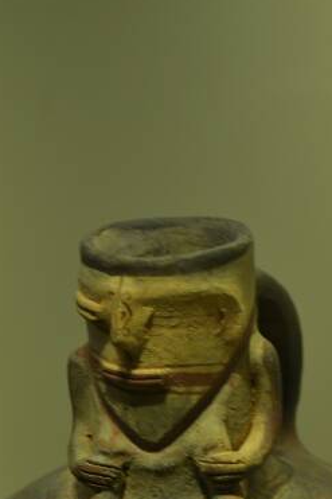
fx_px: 1703
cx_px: 178
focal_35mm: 123
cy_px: 530
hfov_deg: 11.1
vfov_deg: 16.2
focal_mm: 38
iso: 280
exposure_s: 1/15
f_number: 5
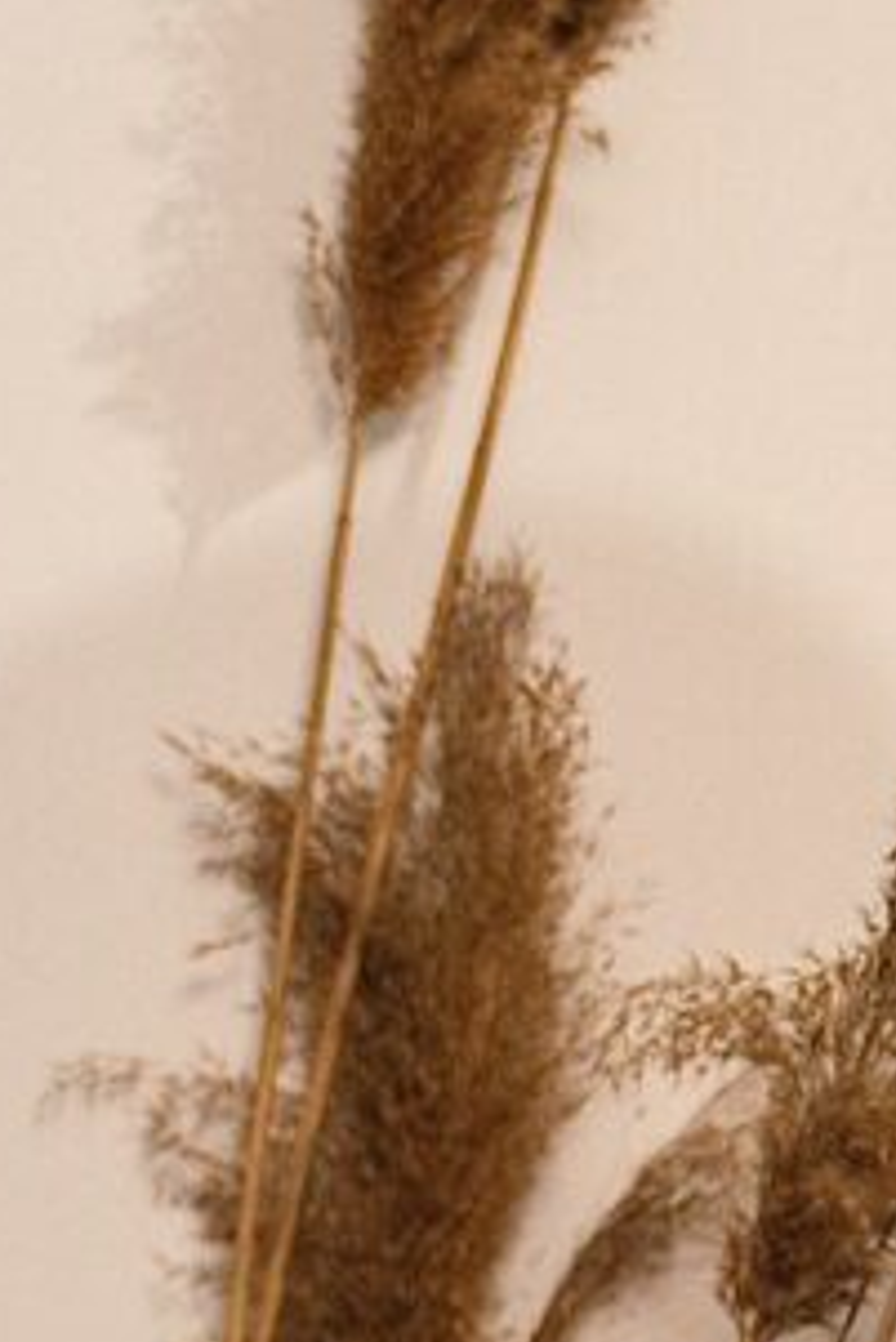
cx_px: 2327
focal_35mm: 359
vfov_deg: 5.7
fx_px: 13386
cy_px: 2287
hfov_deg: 3.8
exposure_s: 1/160
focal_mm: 60
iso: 320
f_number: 2.5
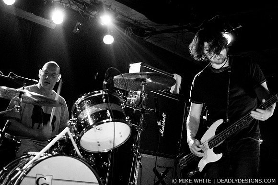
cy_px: 92
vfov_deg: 29.8
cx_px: 139
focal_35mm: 45
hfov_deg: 43.7
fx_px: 347
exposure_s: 1/60
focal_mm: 30
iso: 1000
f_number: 1.8
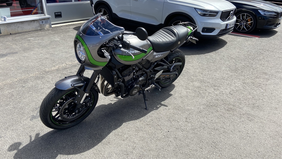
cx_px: 142
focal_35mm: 29
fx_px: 217
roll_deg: +0.8
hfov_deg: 66.1
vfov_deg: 40.1
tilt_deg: -21.5
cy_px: 72
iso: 32
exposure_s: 1/1727
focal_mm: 4.25
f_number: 1.8
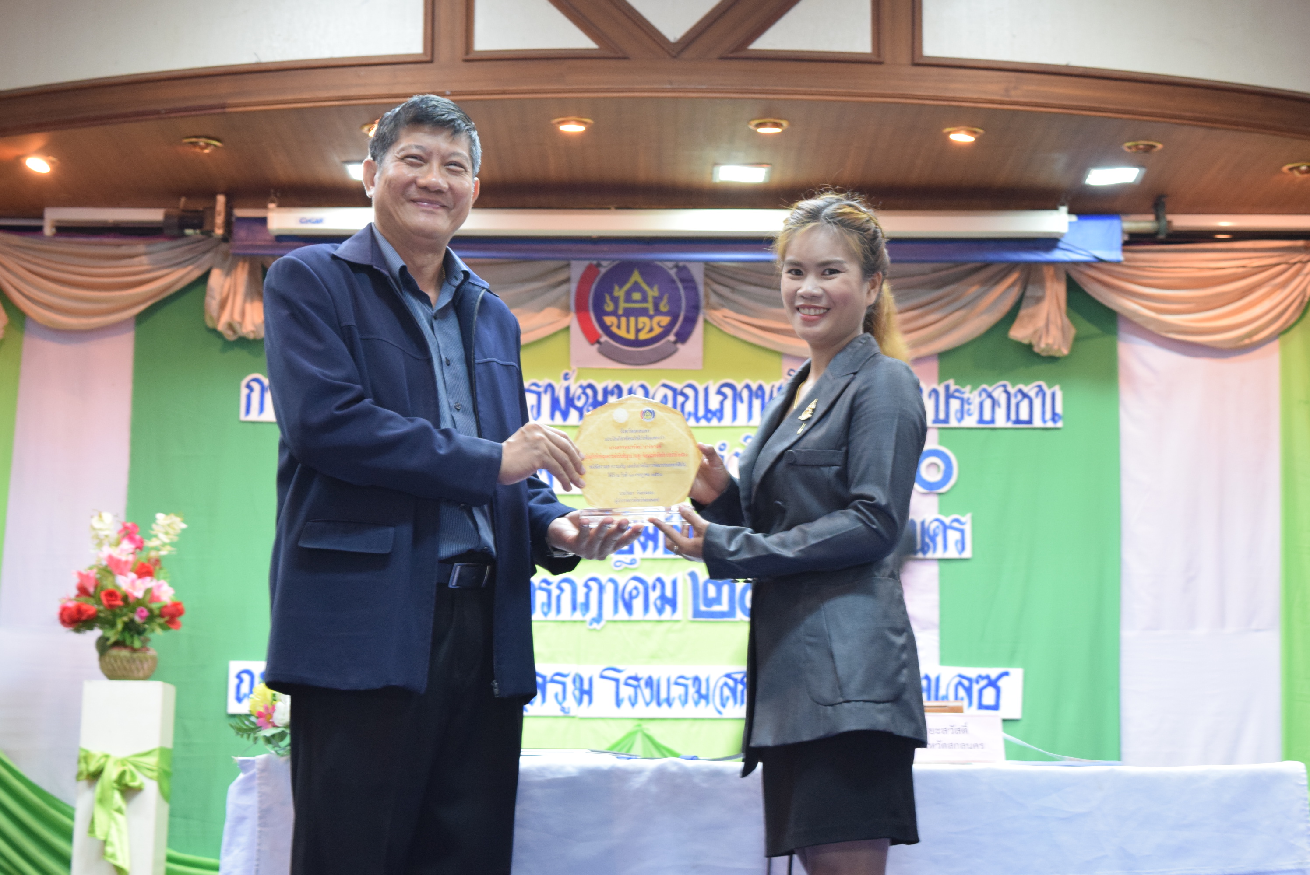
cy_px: 438
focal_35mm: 69
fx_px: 2513
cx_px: 655
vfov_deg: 19.8
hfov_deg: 29.2
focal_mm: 46
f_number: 5.6
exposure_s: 1/13
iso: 1600
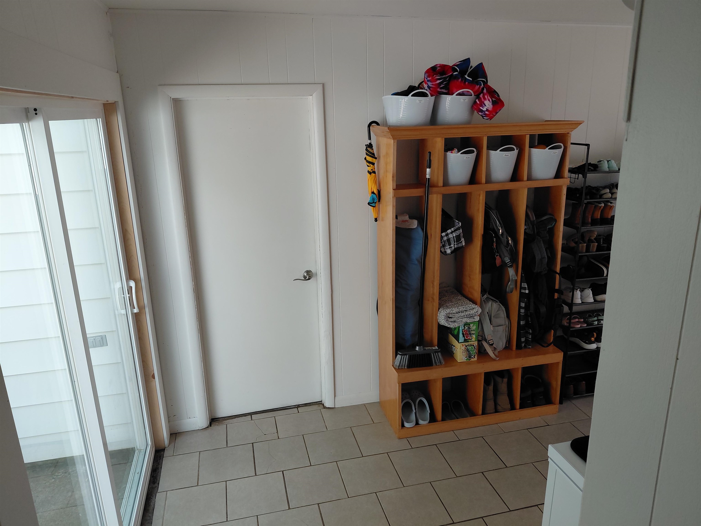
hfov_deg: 69.4
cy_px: 263
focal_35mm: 25
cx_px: 350
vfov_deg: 54.9
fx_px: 506
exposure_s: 1/149
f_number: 1.8
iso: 50
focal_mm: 4.69
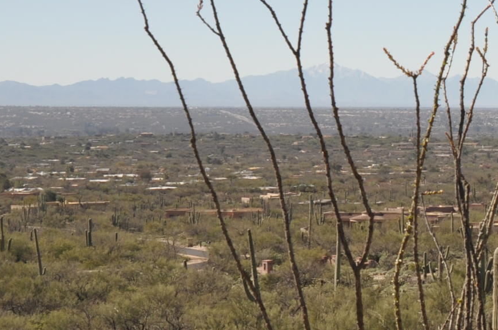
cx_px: 607
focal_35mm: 124
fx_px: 1713
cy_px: 284
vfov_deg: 11.0
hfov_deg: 15.9
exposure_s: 1/200
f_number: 8
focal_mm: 24
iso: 200
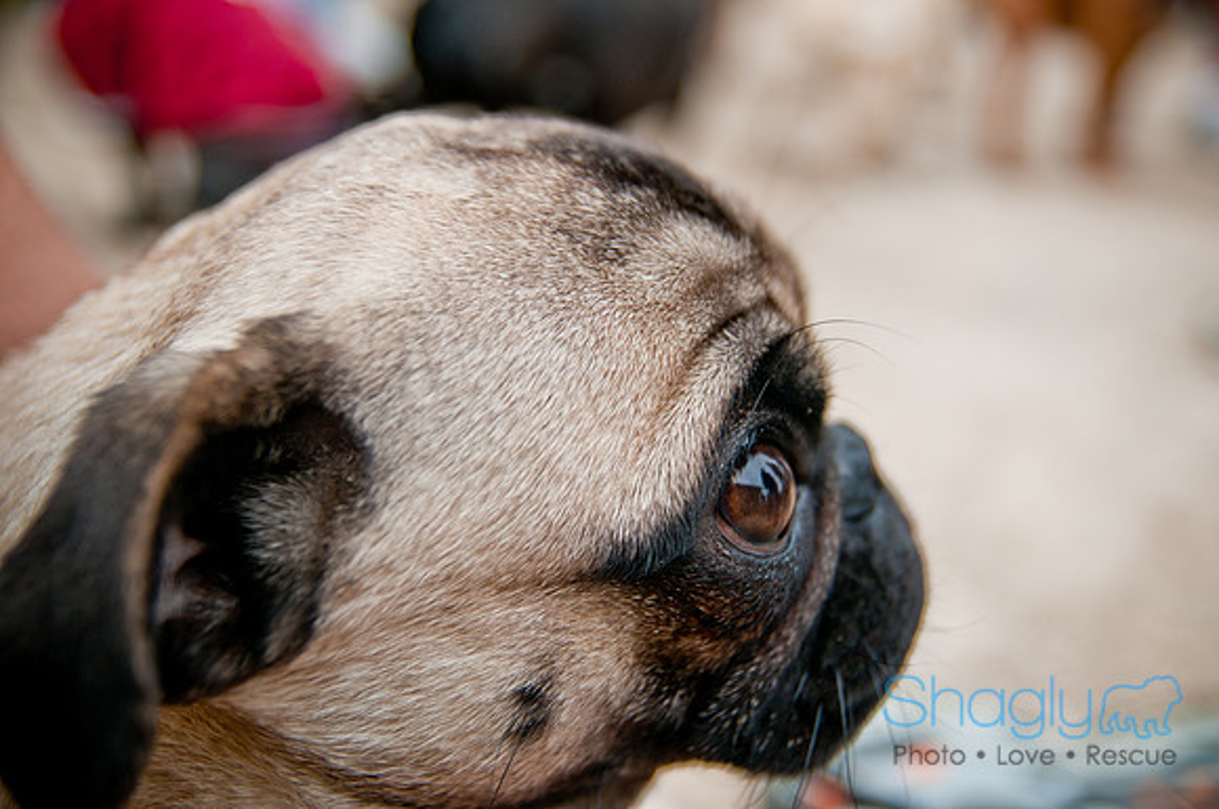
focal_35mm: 44
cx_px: 610
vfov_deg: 30.8
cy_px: 404
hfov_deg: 45.0
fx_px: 1471
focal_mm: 29
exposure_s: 1/800
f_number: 2.8
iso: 200
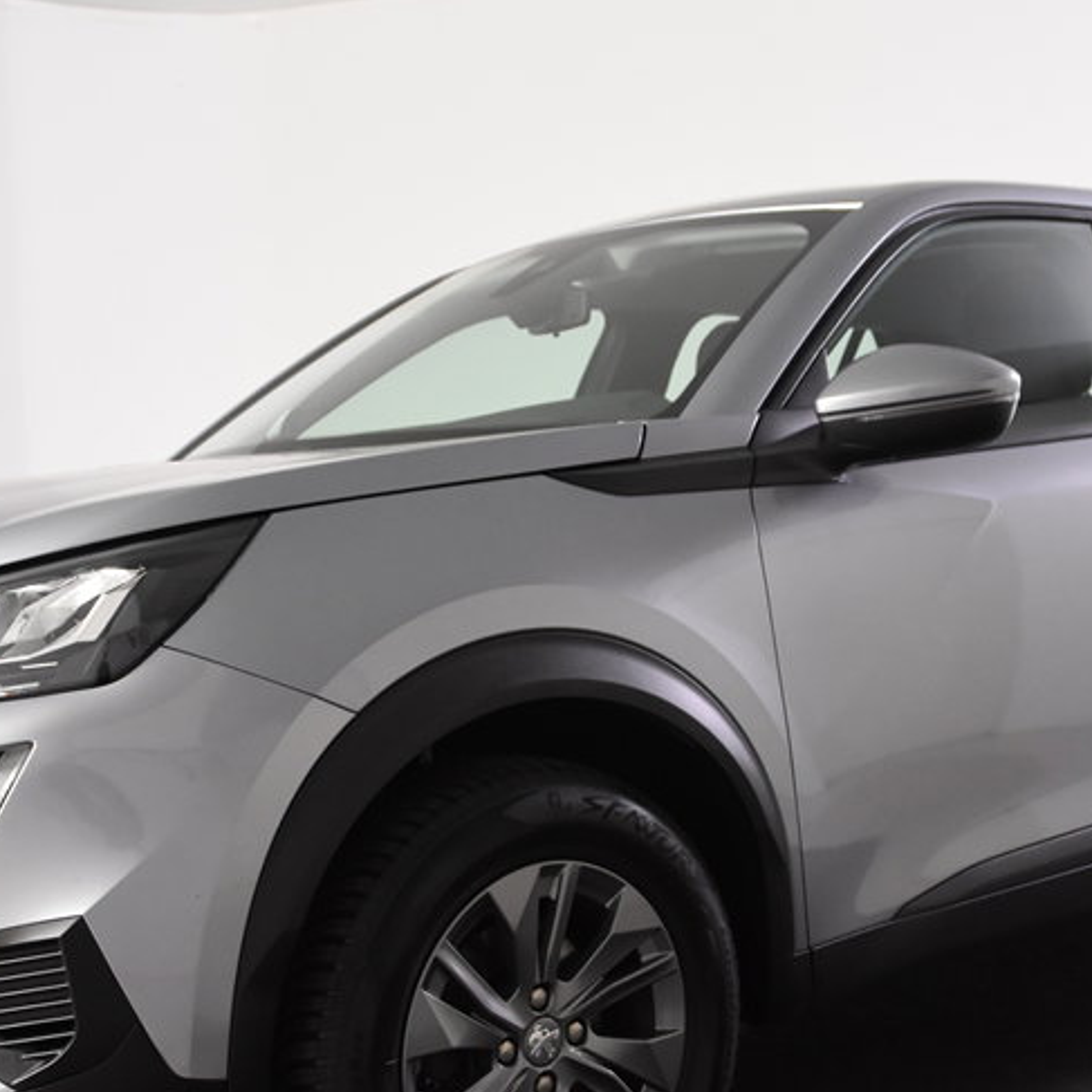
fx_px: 2106
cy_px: 656
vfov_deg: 29.0
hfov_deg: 29.1
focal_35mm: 59
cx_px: 543
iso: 1600
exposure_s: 1/80
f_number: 4.5
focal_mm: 22
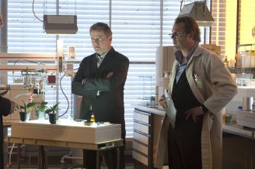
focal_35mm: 96
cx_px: 96
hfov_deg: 21.2
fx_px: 679
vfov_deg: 14.2
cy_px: 97
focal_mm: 70
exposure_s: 1/100
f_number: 5
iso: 500
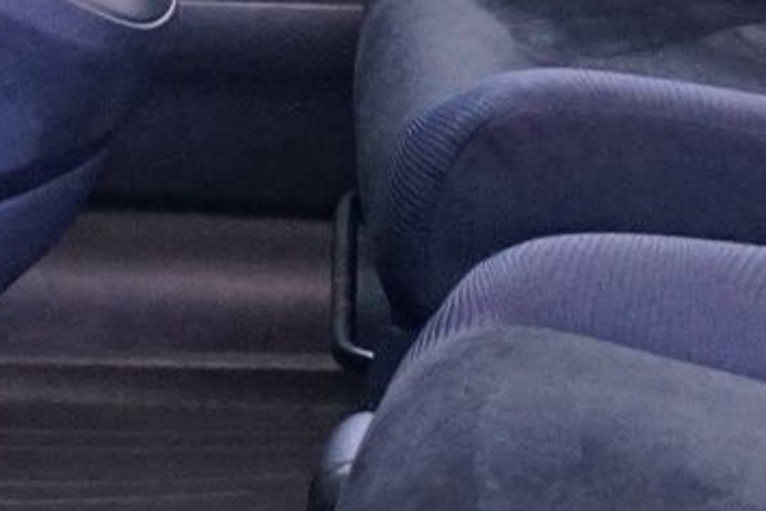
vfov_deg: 6.9
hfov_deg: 10.2
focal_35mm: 198
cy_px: -105
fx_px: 4213
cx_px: 982
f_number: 5.6
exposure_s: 1/8
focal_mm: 28
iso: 3200
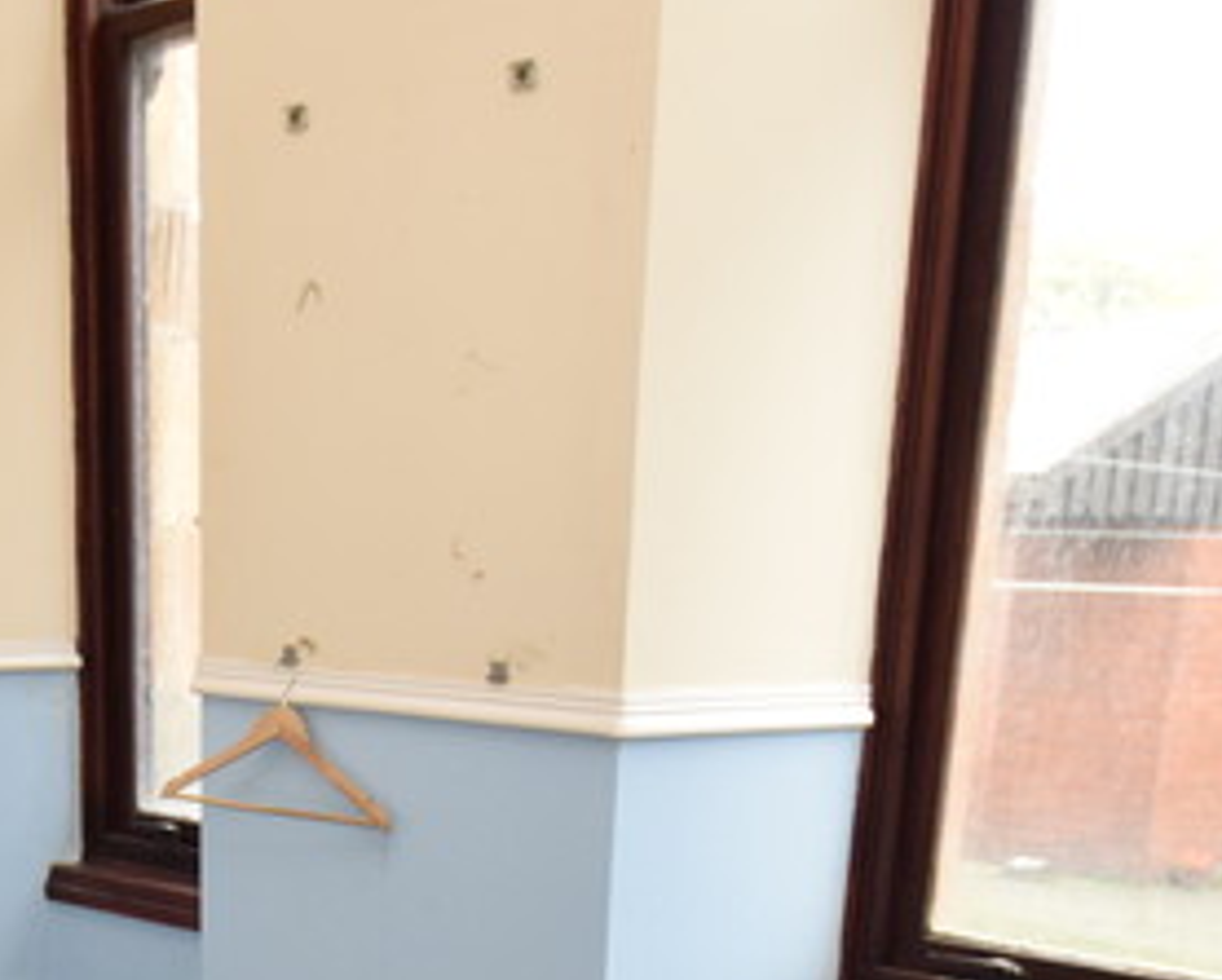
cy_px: 1203
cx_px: 168
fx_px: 1882
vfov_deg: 25.8
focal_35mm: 52
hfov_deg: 34.3
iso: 720
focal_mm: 10
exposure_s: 1/125
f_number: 5.6
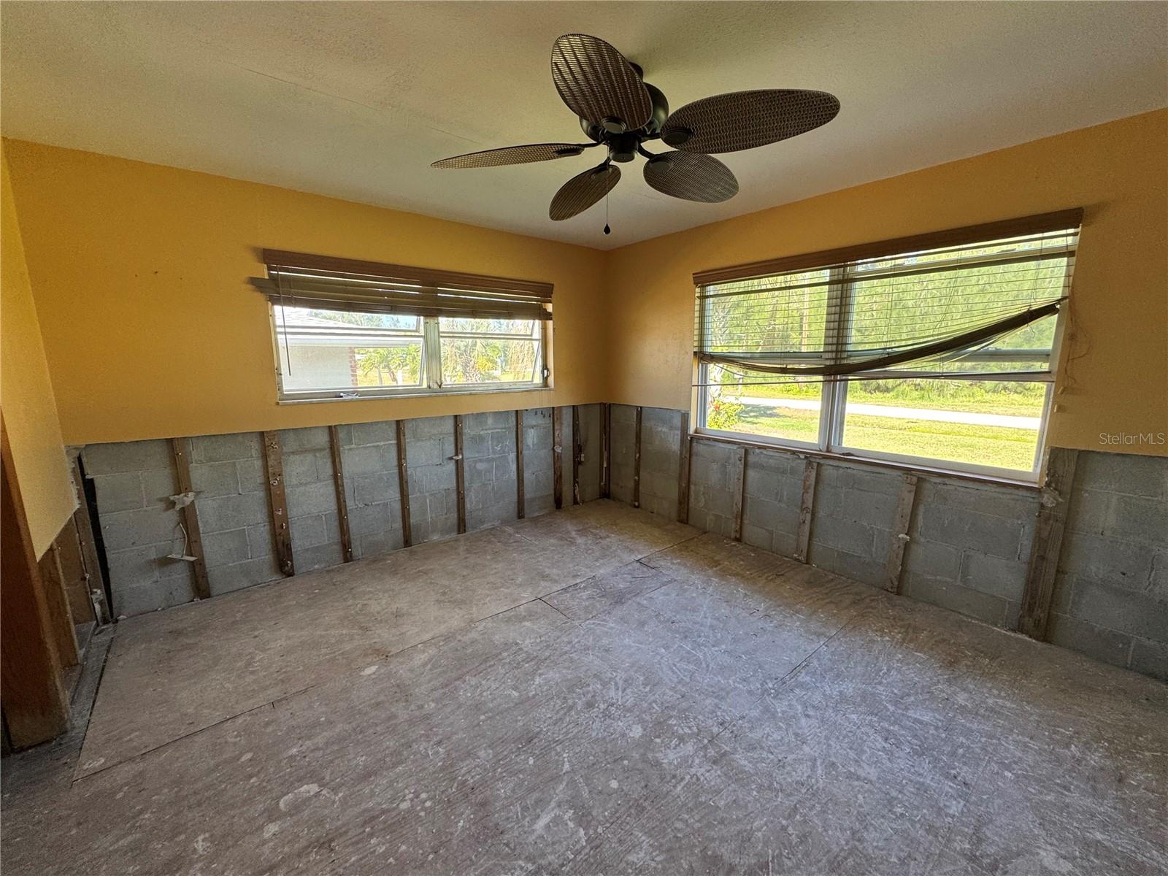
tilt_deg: -10.5
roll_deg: +0.0
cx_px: 584
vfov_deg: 85.7
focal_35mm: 14
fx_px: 472
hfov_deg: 102.1
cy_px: 438
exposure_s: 1/99
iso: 100
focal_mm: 2.22
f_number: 2.2
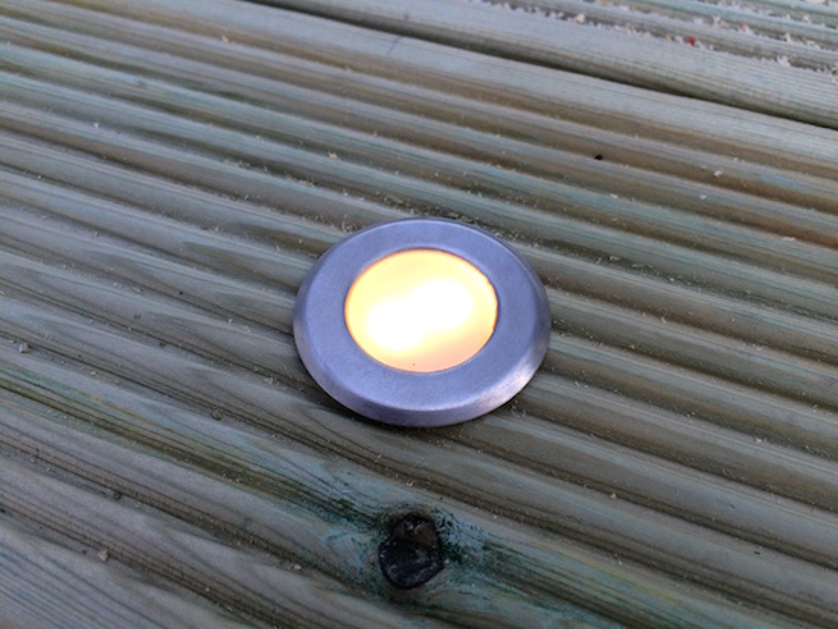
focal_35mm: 29
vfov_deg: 48.3
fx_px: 702
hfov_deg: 61.6
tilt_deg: -54.1
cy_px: 314
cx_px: 419
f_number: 2.2
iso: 32
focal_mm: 4.15
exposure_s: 1/172
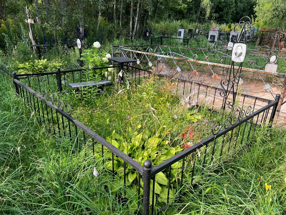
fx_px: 215
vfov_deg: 53.1
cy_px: 108
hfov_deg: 67.3
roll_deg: -3.7
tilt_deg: -20.1
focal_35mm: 26
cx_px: 143
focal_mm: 5.7
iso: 50
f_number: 1.5
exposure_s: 1/639
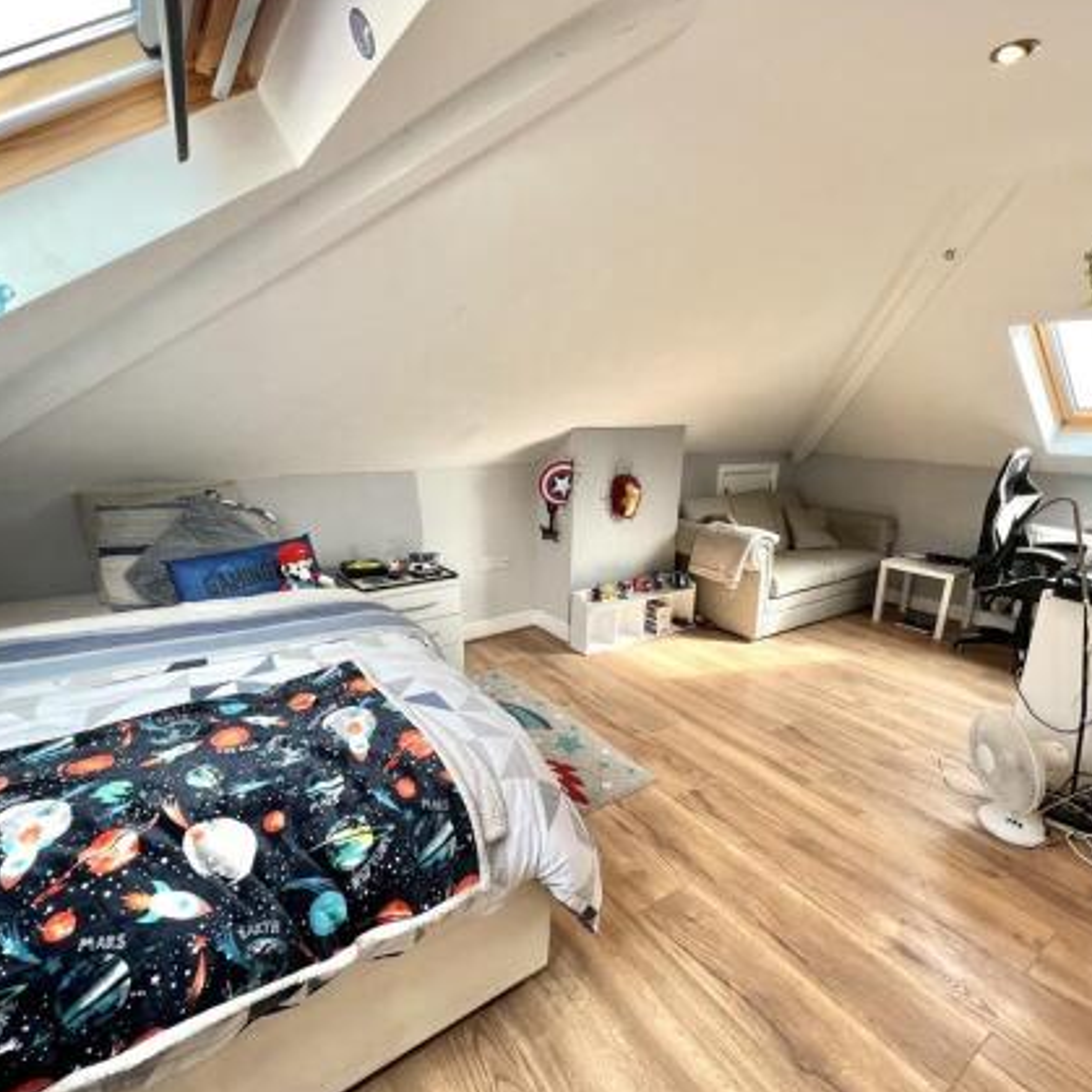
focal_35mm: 16
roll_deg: -0.8
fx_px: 571
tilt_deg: -13.5
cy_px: 546
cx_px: 538
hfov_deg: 87.4
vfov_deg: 87.4
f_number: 1.8
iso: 32
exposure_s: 1/119
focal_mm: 1.57
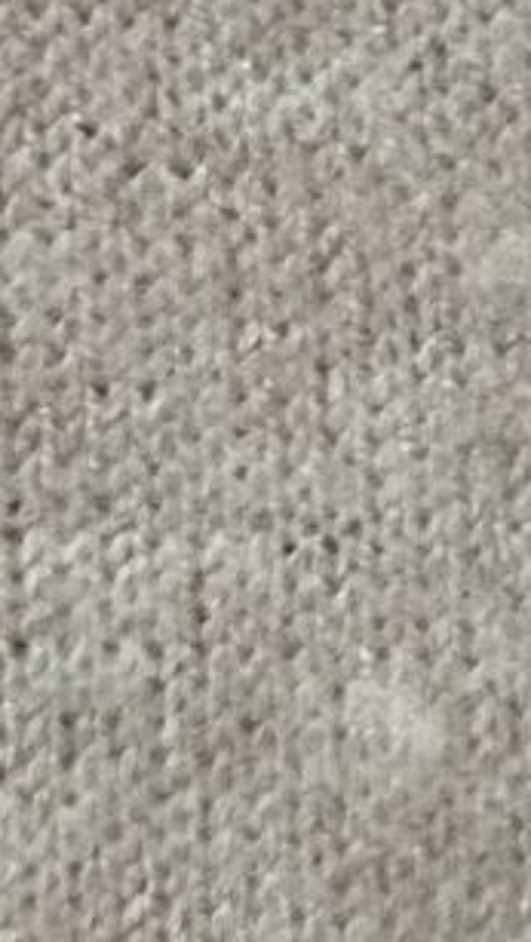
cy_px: -1194
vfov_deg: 10.1
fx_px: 4724
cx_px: 1759
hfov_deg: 5.9
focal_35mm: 189
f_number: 1.5
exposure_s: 1/121
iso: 80
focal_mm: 5.7
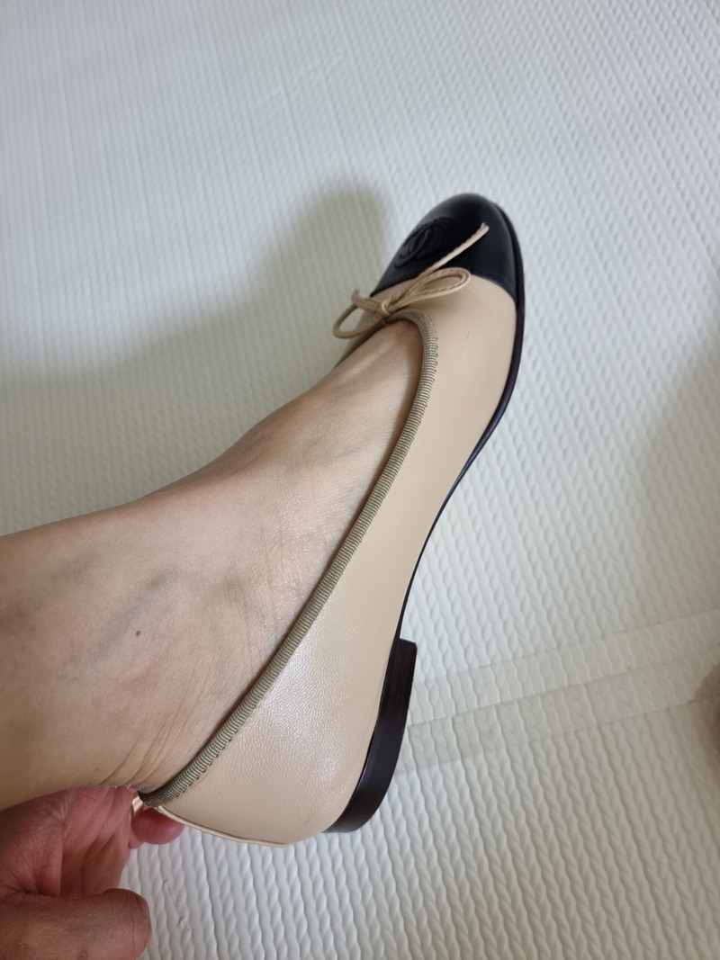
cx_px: 360
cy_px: 480
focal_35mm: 24
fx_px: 666
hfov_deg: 56.8
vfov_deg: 71.6
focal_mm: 6.7
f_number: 1.8
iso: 250
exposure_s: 1/40
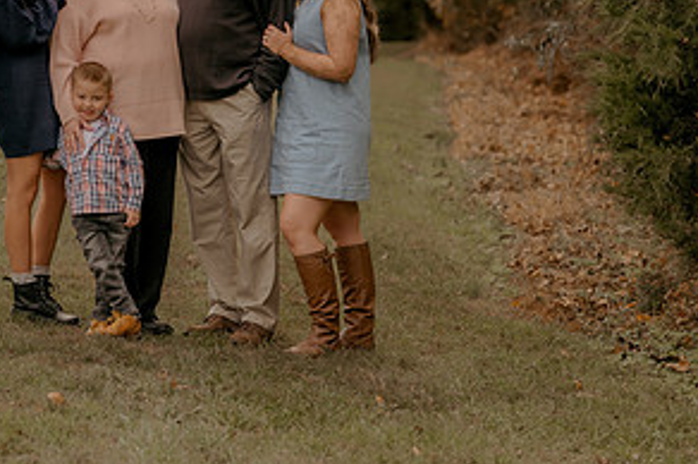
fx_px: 3273
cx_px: 31
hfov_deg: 12.1
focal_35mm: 169
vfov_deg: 8.1
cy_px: 12
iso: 125
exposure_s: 1/800
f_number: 2.8
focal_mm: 85
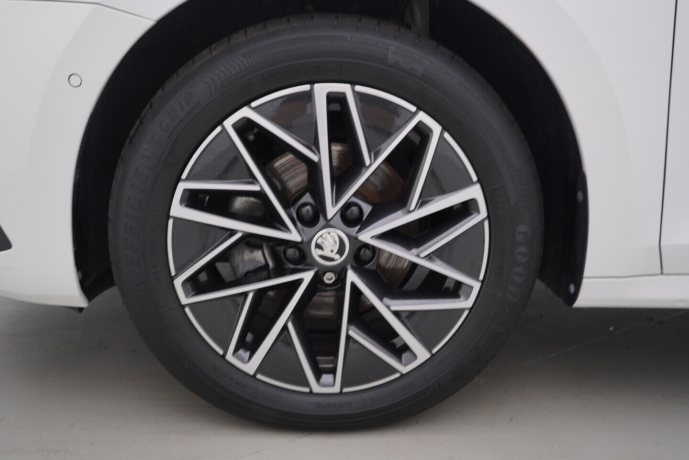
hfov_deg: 53.1
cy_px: 230
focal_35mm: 36
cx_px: 344
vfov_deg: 36.9
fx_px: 689
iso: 125
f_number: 4
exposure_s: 1/80
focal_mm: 24
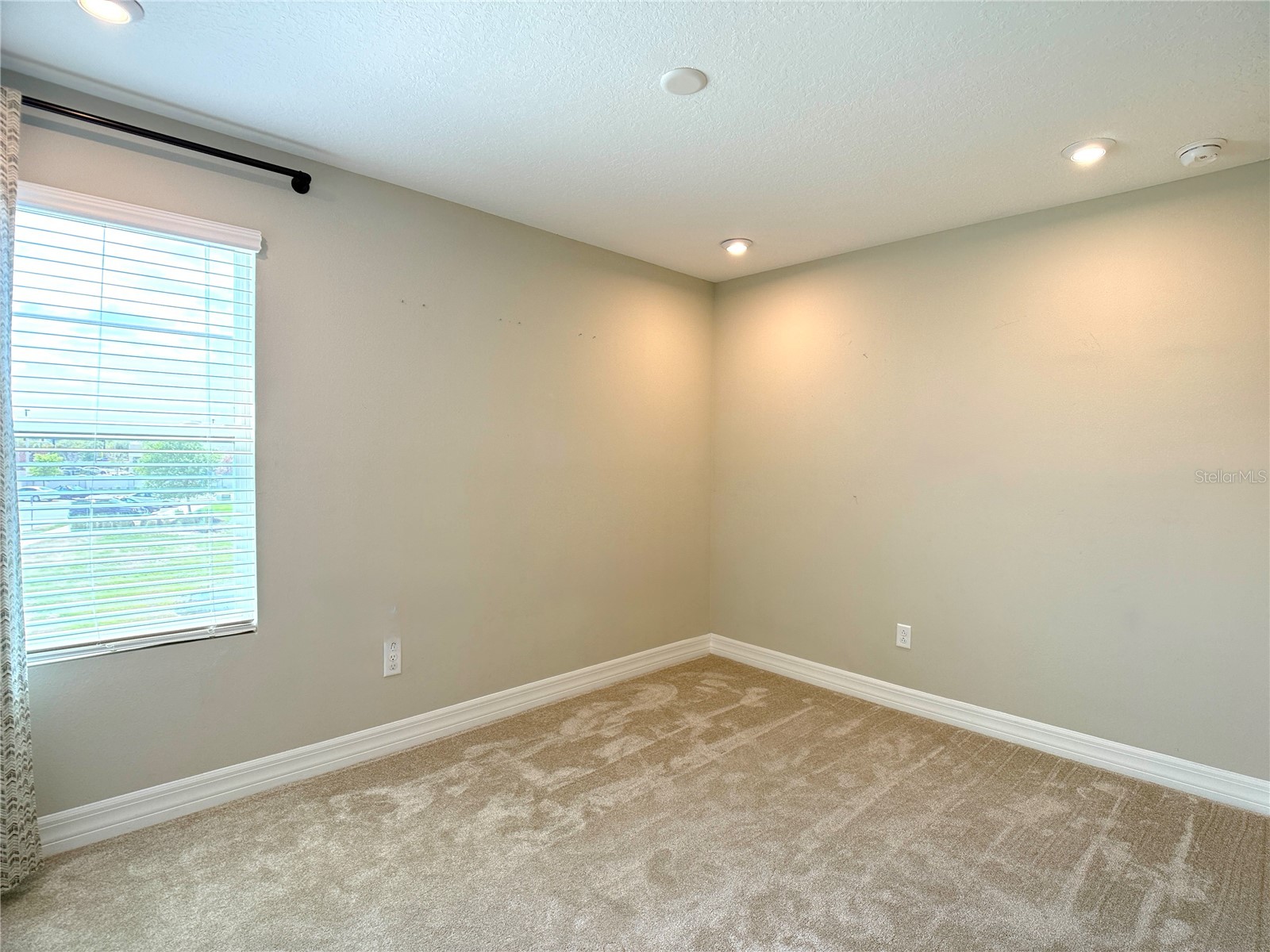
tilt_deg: -1.4
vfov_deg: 56.8
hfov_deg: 71.6
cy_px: 476
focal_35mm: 24
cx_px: 635
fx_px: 881
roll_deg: -0.8
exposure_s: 1/317
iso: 100
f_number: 1.78
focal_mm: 6.76
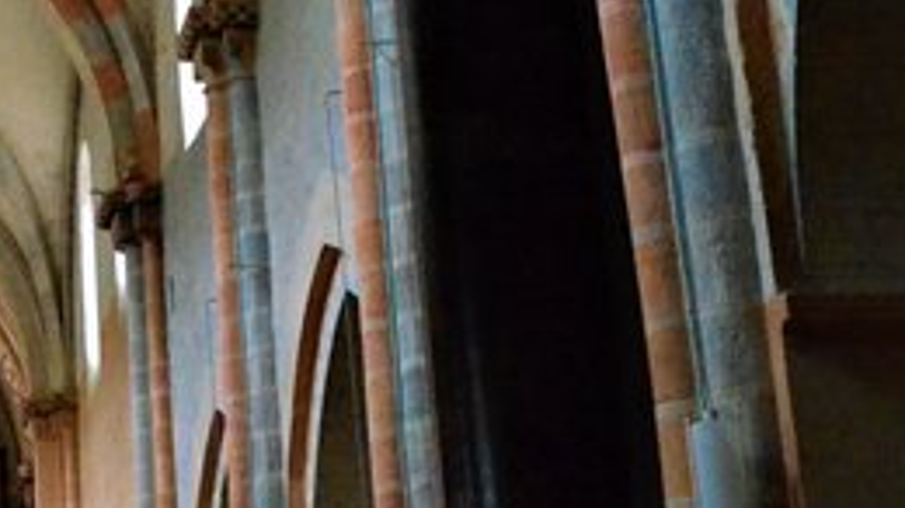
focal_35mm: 87
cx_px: -205
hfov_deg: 22.4
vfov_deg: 13.8
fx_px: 2087
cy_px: 418
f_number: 3.5
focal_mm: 18
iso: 6400
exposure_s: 1/125
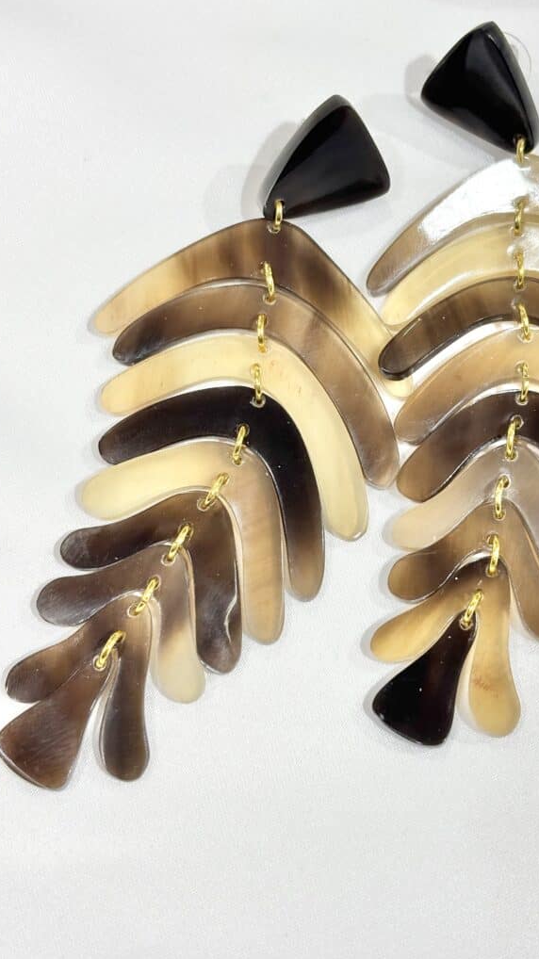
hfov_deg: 21.0
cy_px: 480
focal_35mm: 57
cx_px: 348
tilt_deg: -65.5
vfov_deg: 36.6
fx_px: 1449
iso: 32
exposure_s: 1/153
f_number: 1.6
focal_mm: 5.96
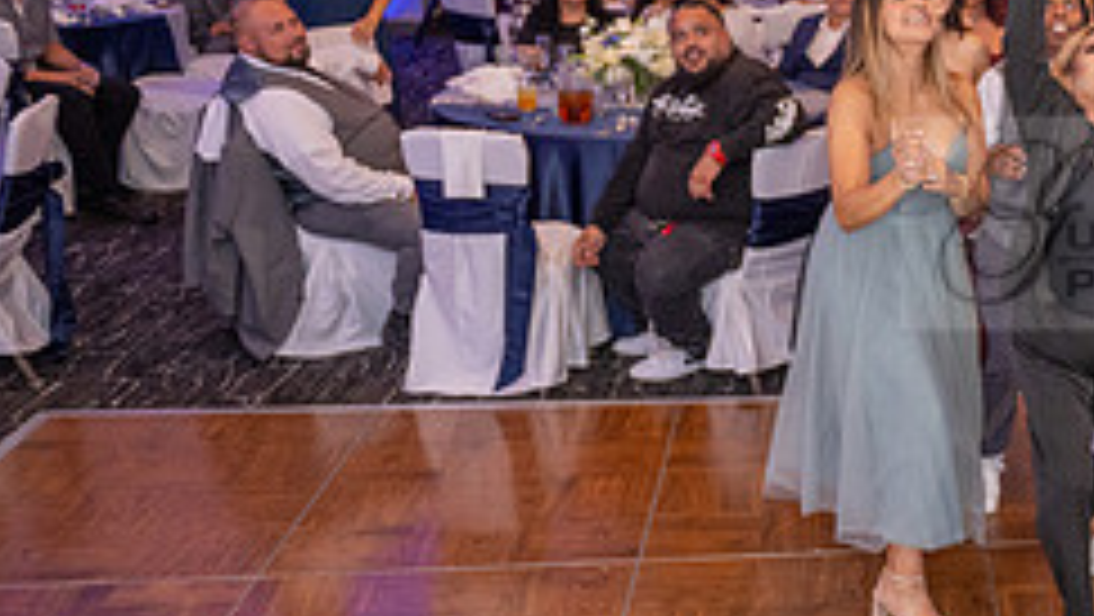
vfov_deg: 20.0
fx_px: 1741
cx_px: 1292
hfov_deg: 30.1
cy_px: 223
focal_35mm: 60
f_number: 3.5
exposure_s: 1/200
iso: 1600
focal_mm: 24
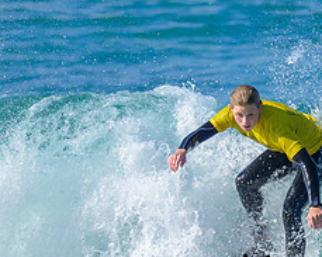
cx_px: 346
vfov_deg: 0.6
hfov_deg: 0.7
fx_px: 24863
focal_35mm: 2610
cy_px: 194
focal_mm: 800
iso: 320
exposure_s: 1/2000
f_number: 6.3
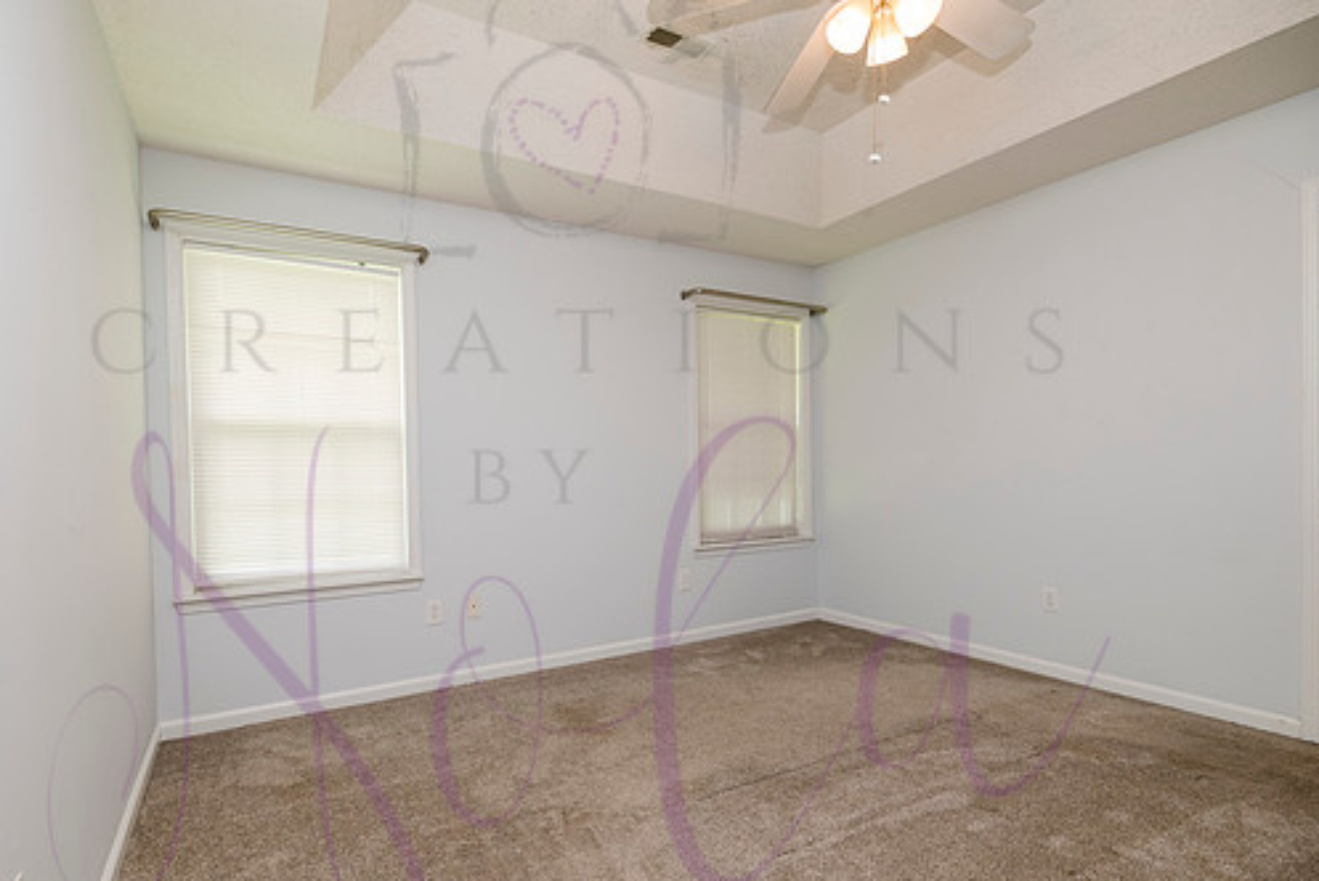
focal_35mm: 17
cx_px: 597
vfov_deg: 70.4
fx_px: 623
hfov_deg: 93.0
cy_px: 478
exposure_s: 1/160
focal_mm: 14
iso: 500
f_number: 4
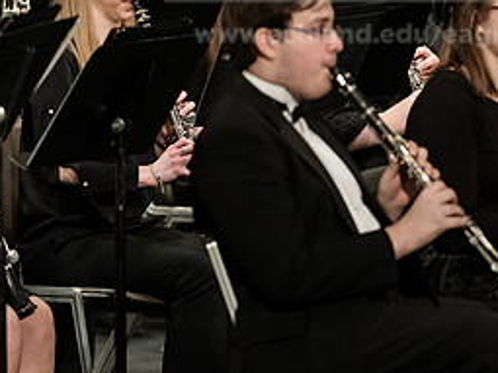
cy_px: 75
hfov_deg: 3.0
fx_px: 9447
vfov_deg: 2.3
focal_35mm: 657
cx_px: 105
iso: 4000
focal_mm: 300
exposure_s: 1/250
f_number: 3.2
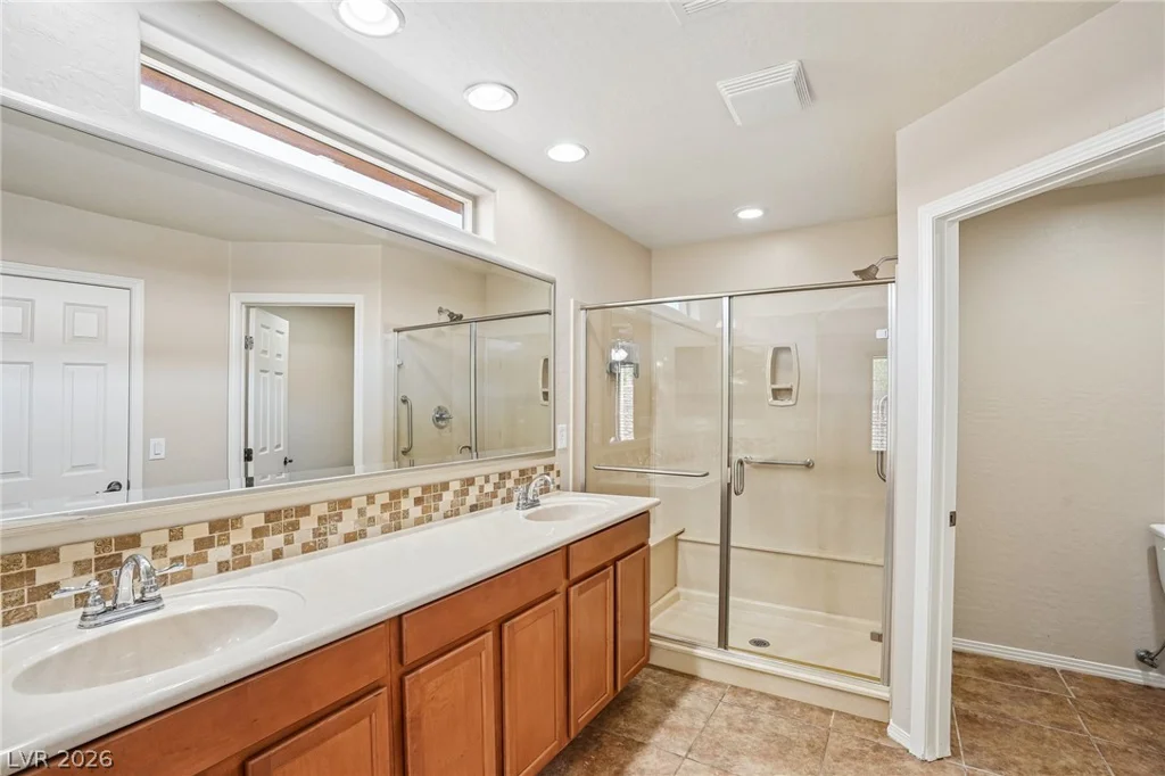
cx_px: 582
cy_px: 388
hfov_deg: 96.8
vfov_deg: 73.7
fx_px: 518
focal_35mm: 16
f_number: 8
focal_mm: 16
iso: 400
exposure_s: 1/15
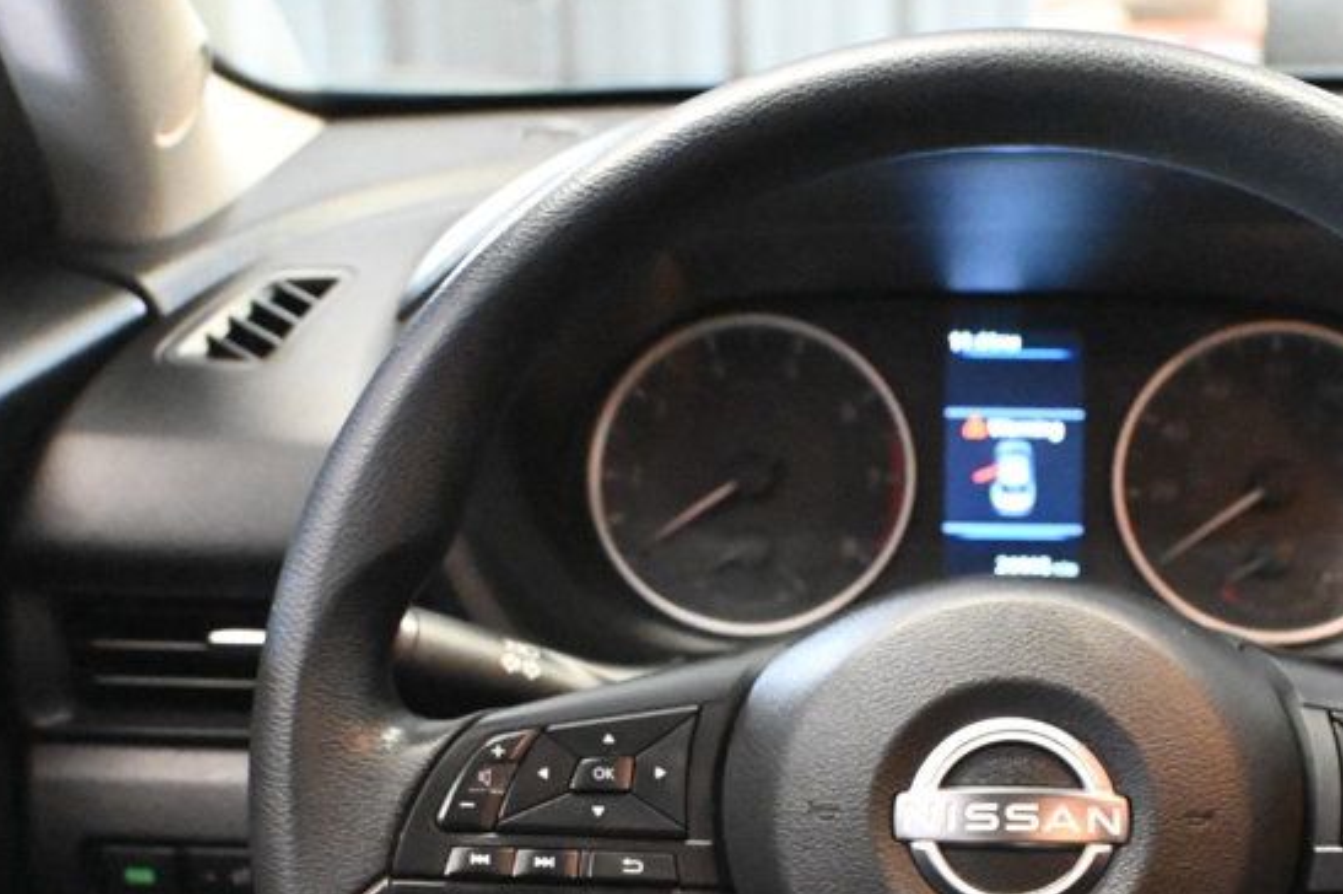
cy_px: 769
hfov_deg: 26.9
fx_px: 2774
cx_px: 989
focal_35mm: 74
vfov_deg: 18.1
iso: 12800
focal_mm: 26.5
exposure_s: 1/60
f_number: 4.5
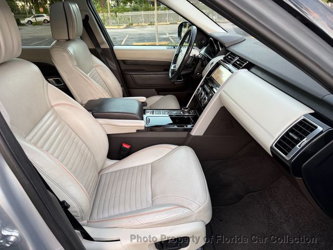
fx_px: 231
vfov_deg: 56.8
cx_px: 166
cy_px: 125
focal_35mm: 24
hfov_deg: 71.6
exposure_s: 1/118
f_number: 1.78
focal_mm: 6.76
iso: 200
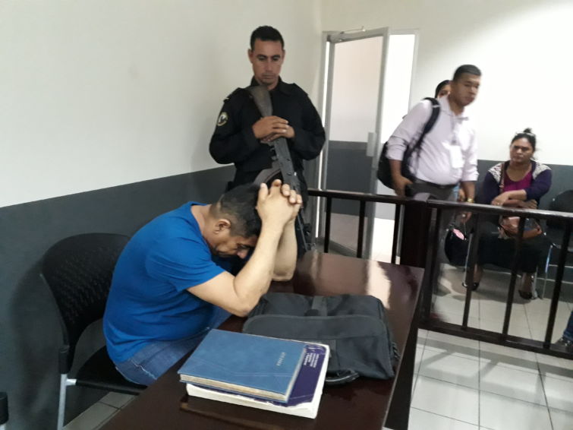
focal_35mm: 27
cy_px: 215
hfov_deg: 65.3
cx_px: 286
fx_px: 447
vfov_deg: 51.3
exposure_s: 1/15
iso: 800
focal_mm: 3.6
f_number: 1.9
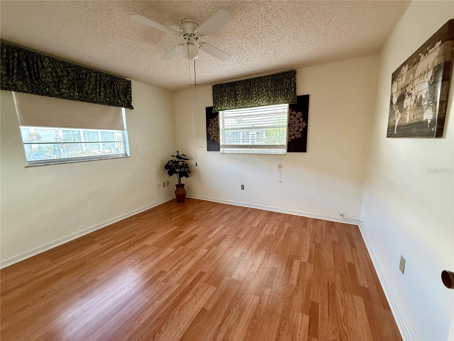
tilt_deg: -9.2
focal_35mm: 14
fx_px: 184
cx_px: 227
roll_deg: +2.2
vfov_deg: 85.7
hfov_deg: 102.1
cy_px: 170
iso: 320
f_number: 2.2
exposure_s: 1/120
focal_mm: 2.22
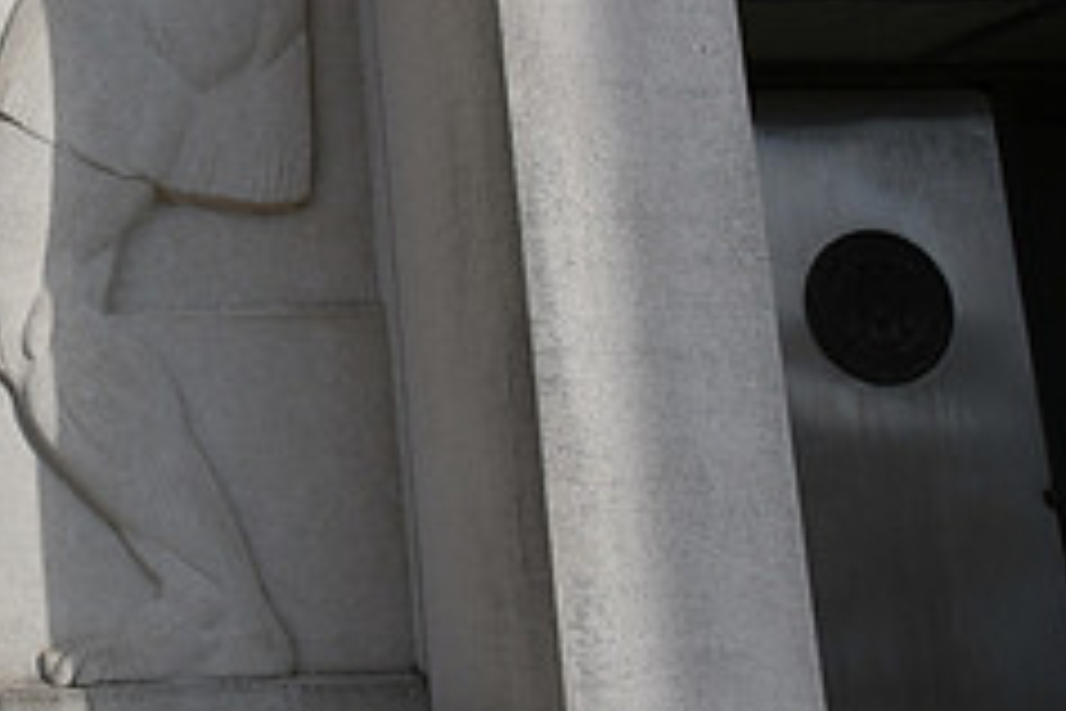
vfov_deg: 20.0
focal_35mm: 66
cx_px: -207
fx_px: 1954
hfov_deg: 27.0
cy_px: -7
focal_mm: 18
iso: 100
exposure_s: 1/320
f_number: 9
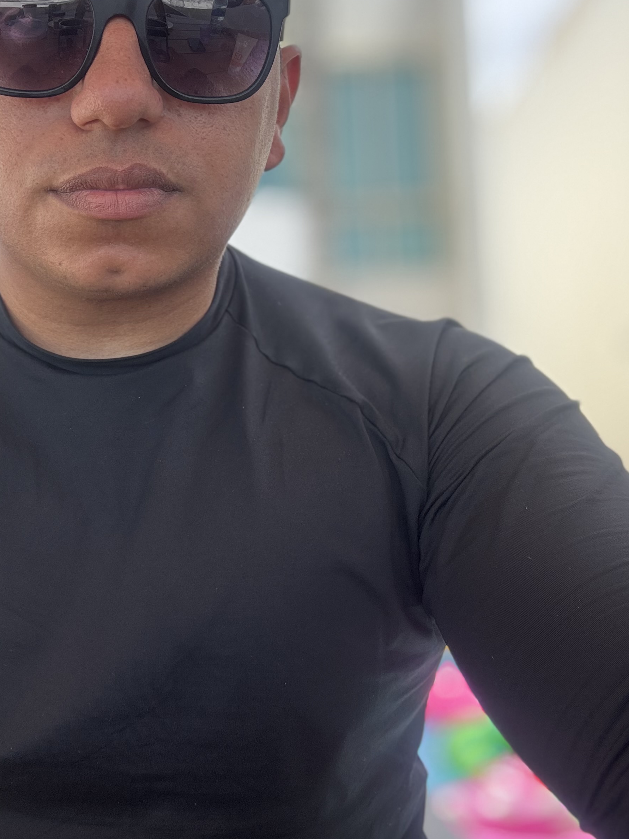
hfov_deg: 36.1
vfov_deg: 47.1
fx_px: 945
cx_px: 175
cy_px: 278
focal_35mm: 39
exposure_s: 1/307
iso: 25
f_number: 1.9
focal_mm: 2.69
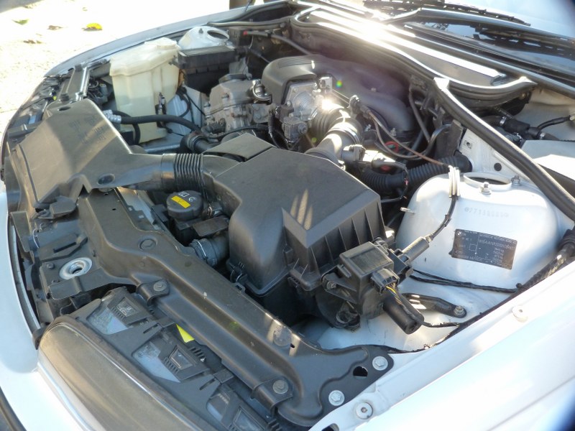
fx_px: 415
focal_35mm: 25
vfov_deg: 54.9
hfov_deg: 69.4
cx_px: 288
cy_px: 216
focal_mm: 4.5
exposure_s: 1/60
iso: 200
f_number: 2.8
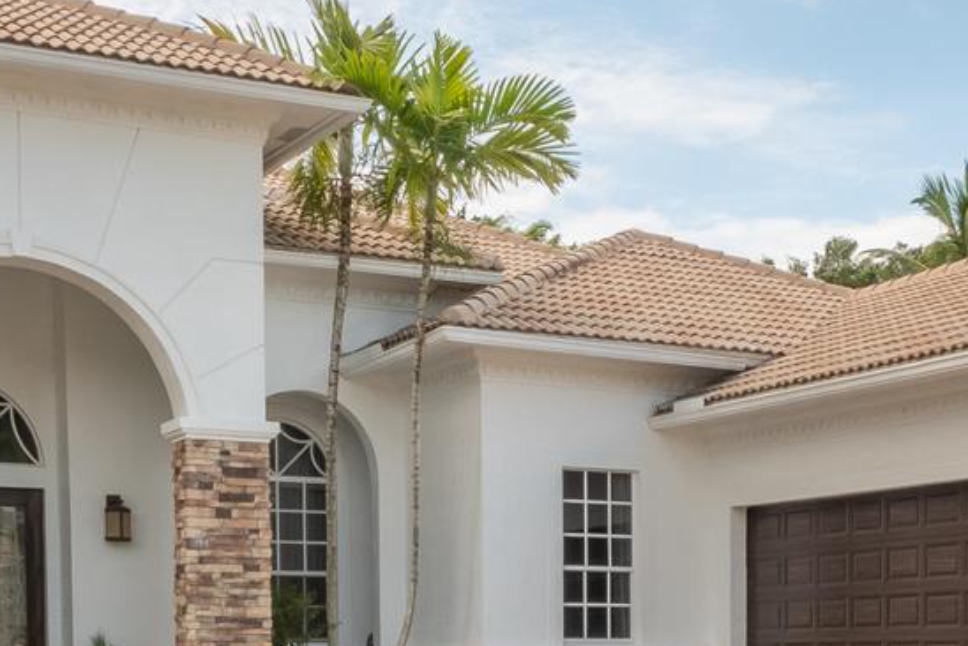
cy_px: 791
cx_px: 691
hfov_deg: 28.5
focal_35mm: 70
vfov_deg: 18.4
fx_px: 1883
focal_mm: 16
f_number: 20
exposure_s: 1/110
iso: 200
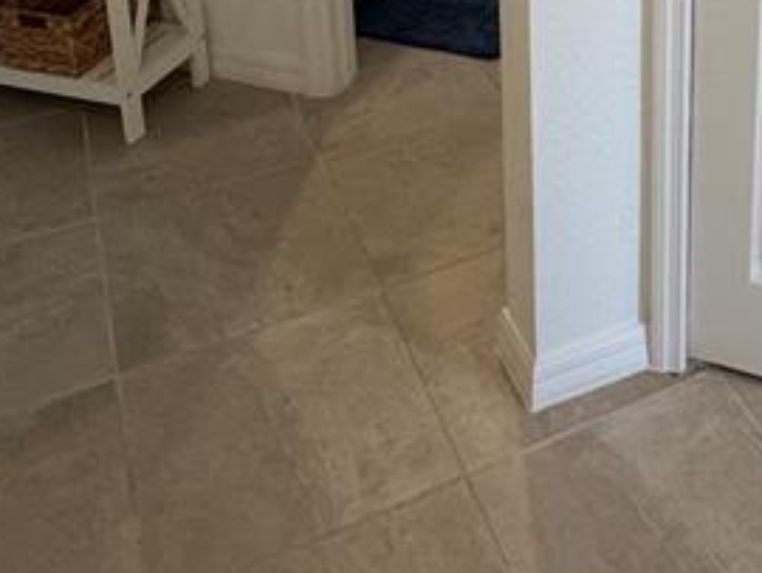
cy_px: -246
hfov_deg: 34.9
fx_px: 1168
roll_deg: -0.2
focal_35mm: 53
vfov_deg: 23.2
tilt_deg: -15.3
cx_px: 615
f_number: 2.2
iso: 200
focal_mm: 2.22
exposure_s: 1/120
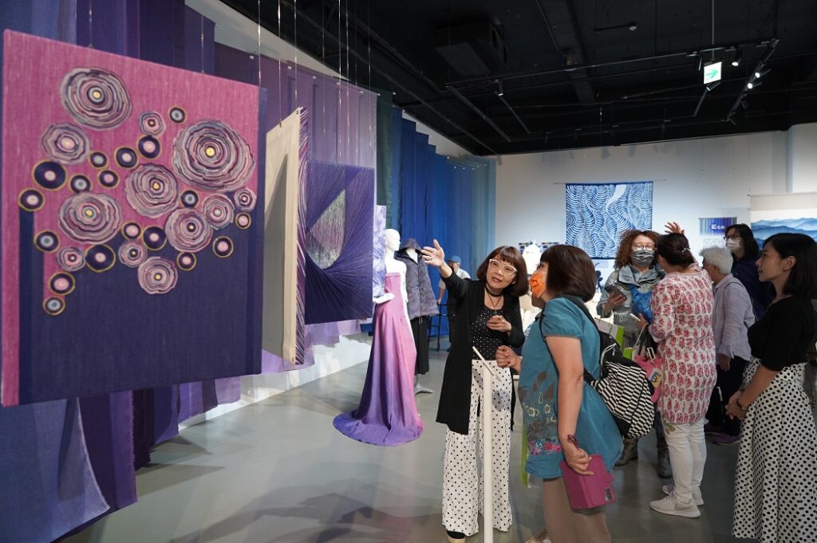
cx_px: 408
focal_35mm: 24
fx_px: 544
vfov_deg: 53.1
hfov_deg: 73.8
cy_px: 272
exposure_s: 1/160
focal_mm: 24
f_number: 4
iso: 2500
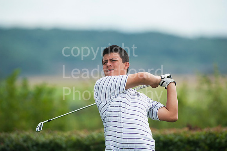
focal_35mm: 600
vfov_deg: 2.3
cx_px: 114
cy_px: 76
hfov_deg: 3.4
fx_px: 3781
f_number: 5.6
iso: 800
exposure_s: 1/1600
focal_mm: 600
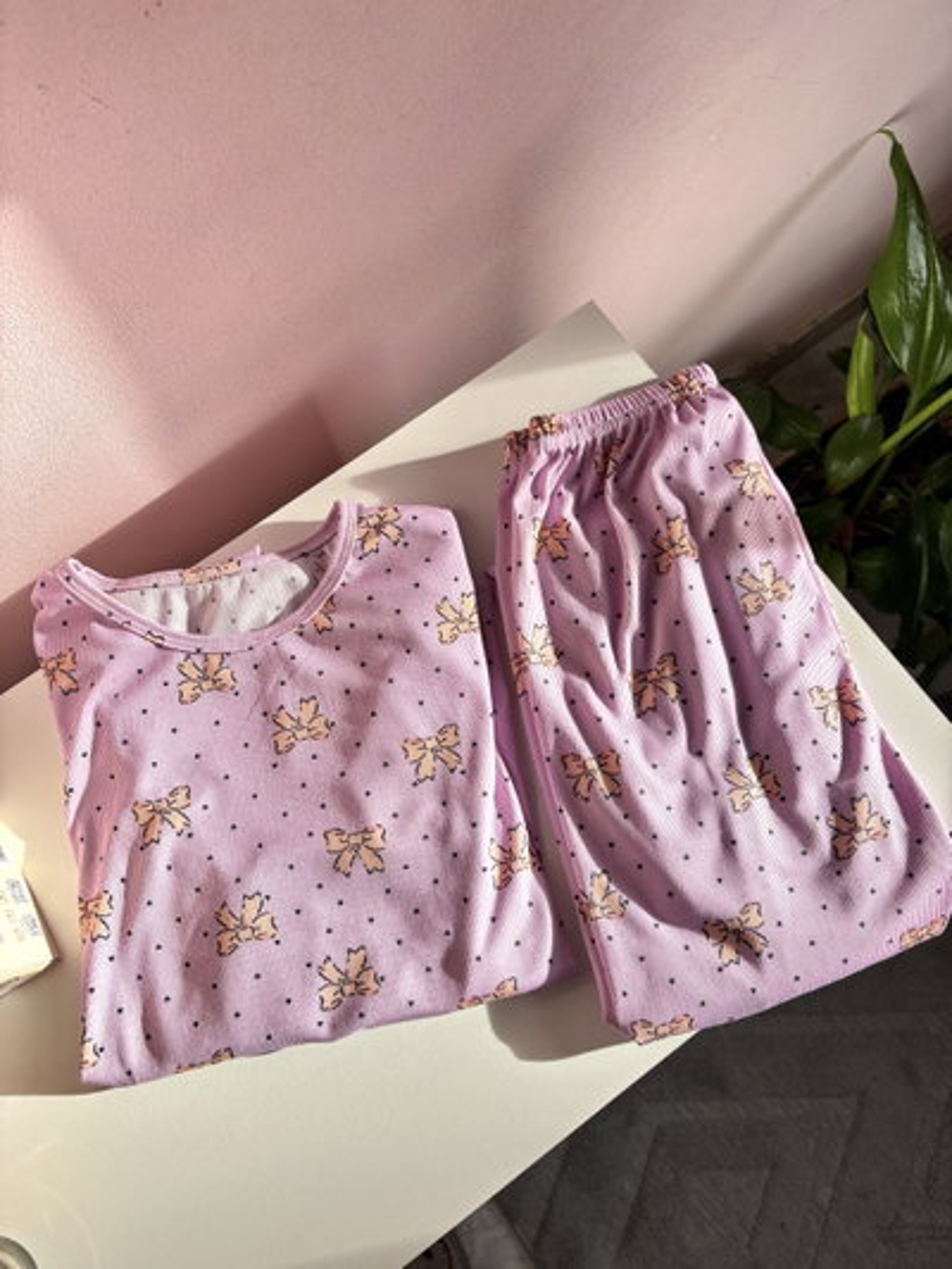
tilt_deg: -76.3
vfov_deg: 67.3
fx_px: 953
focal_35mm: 26
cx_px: 476
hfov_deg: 53.1
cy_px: 634
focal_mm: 5.96
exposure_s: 1/865
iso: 50
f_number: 1.6
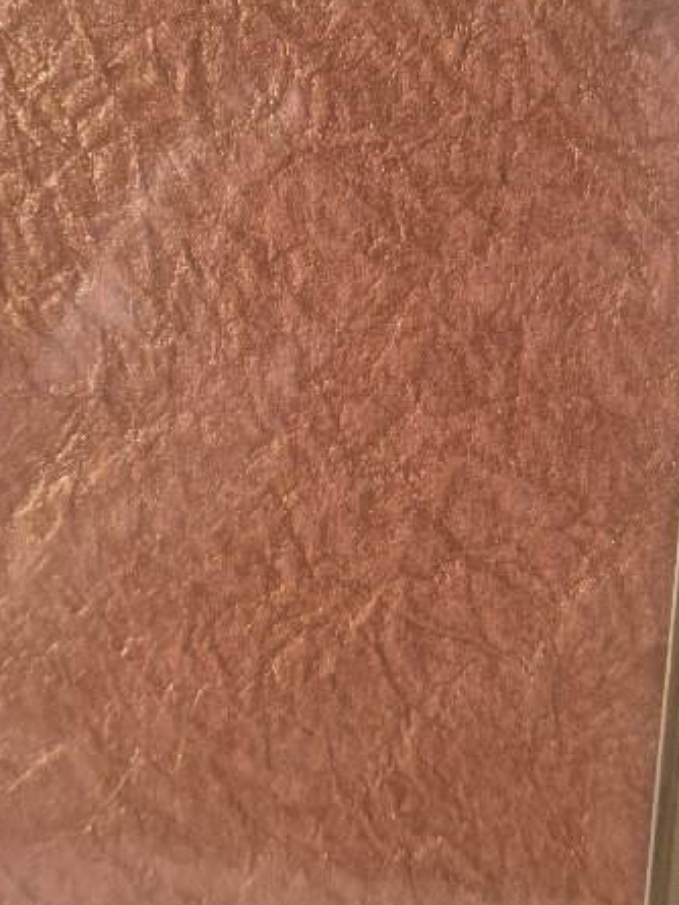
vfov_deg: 31.0
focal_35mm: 62
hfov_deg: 23.7
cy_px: 331
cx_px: 340
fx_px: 1621
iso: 800
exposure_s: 1/100
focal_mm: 5.4
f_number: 1.8
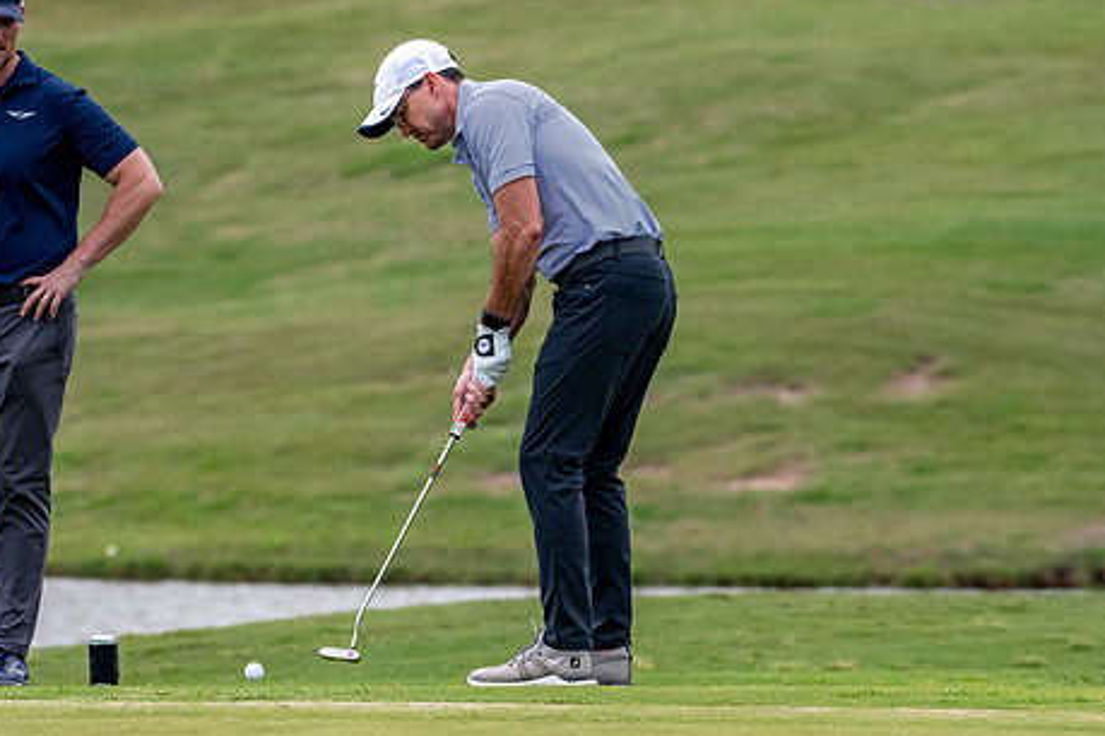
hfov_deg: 5.4
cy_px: 417
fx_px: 11632
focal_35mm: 379
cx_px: 453
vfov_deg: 3.6
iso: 1400
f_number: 5.6
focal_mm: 200
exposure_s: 1/2000
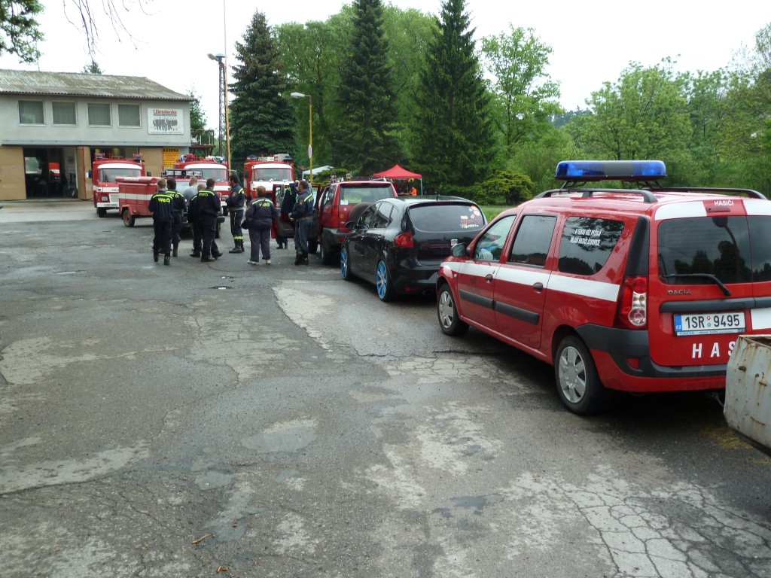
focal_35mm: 32
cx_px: 386
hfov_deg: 56.8
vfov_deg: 44.2
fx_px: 713
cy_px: 289
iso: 80
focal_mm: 5.3
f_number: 3.5
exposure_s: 1/50
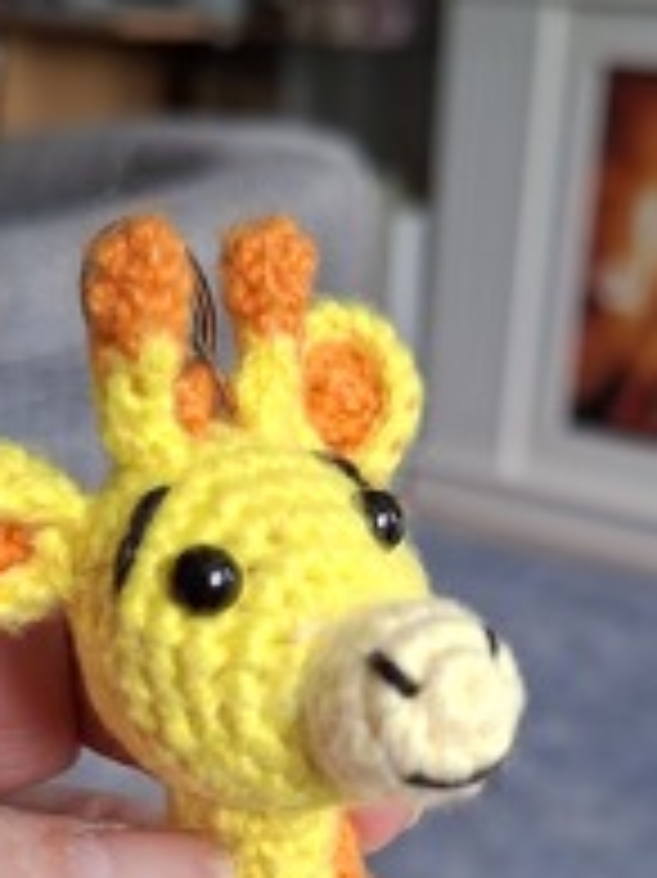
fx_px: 1393
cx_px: 364
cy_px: 761
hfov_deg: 26.5
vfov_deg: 33.4
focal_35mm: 55
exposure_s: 1/50
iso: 250
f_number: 1.8
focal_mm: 5.54
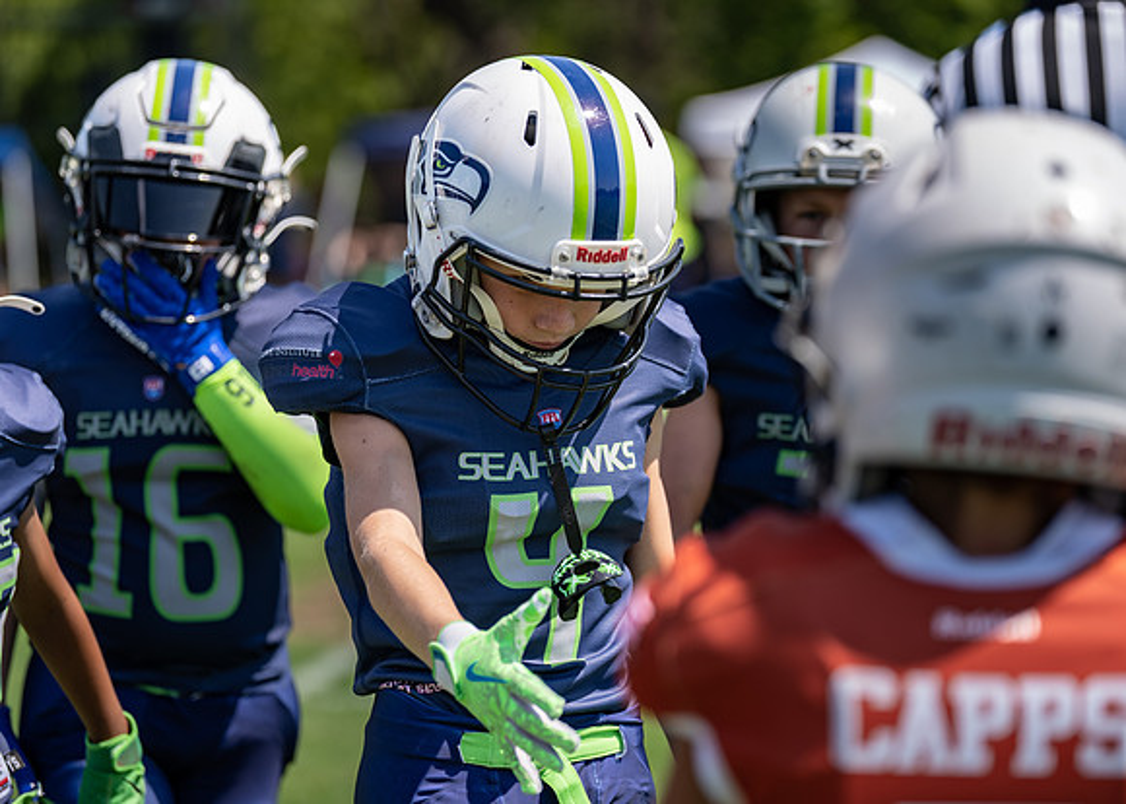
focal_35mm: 135
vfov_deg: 10.7
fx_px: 4302
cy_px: 402
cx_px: 563
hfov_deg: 14.9
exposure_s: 1/1250
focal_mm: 122
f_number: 2.8
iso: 100
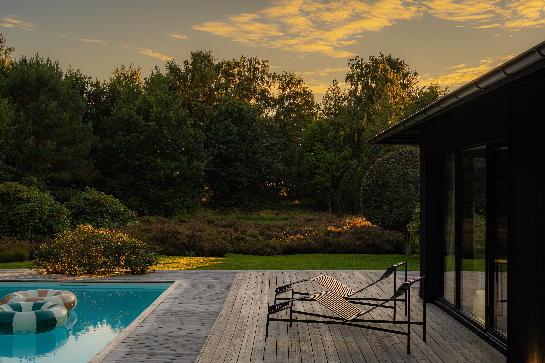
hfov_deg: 45.2
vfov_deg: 31.1
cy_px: 182
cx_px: 272
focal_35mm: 43
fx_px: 654
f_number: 9
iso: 200
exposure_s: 1/30
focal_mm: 43.2
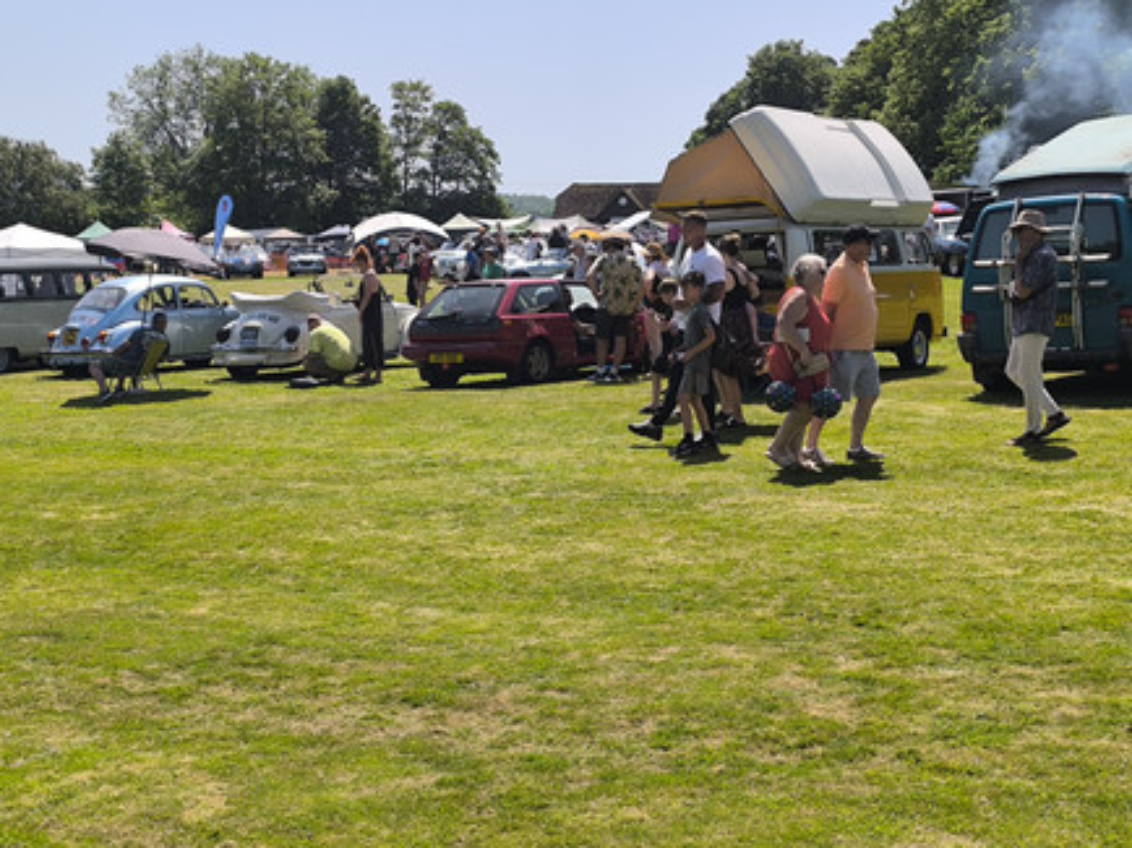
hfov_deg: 36.2
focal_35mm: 53
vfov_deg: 27.5
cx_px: 532
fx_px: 1732
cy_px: 403
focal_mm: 6.14
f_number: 1.65
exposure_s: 1/1145
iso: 50
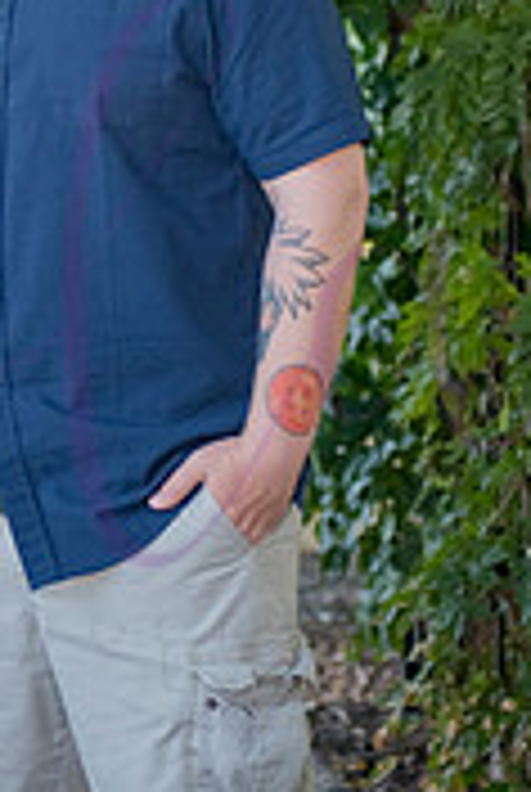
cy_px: 54
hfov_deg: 6.7
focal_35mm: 204
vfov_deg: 10.0
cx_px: -27
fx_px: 4496
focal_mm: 80
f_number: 3.5
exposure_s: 1/320
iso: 800
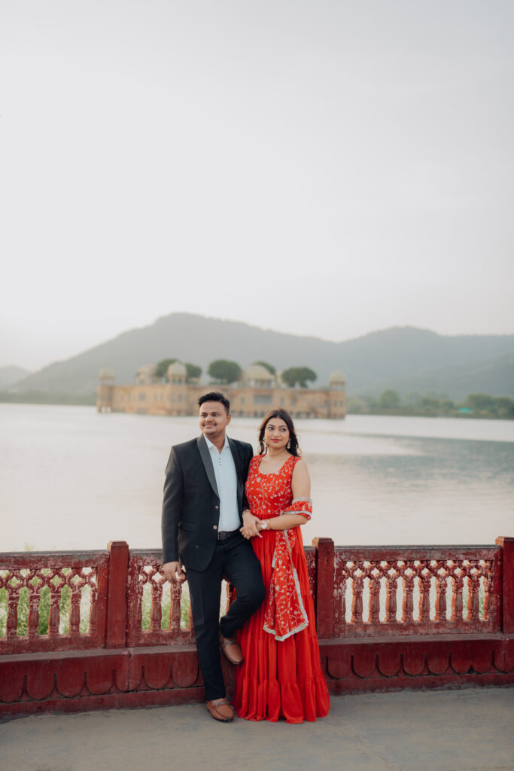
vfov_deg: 39.6
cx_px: 257
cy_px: 386
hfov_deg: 27.0
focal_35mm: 50
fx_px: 1070
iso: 160
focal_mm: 50
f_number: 1.8
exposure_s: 1/250
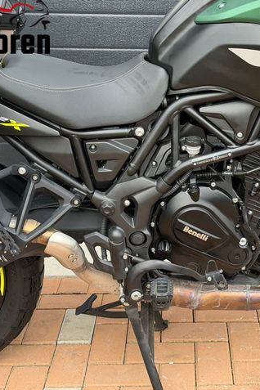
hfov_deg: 20.1
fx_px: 726
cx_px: 207
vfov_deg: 30.1
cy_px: 195
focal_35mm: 67
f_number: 1.78
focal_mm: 6.76
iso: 80
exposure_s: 1/304
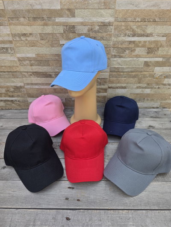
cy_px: 114
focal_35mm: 23
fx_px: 151
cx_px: 86
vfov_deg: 73.9
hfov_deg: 58.9
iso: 80
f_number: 1.7
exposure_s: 1/1601
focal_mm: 6.3
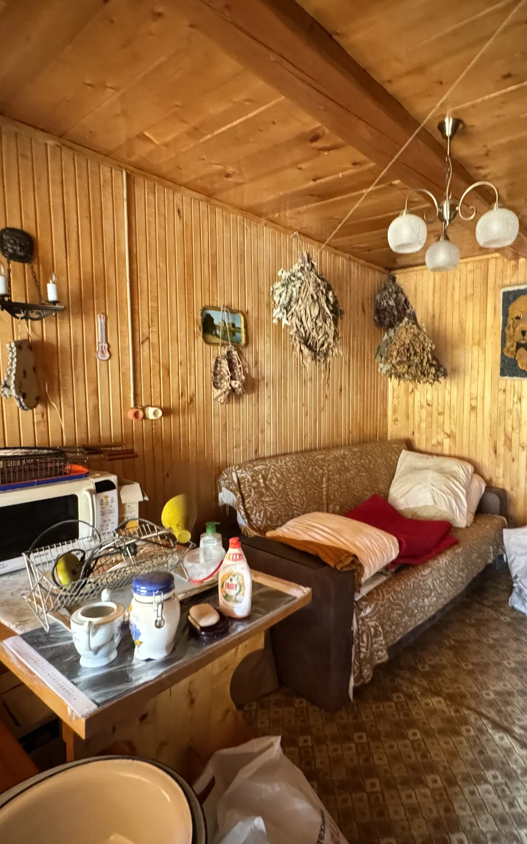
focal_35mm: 20
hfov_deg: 59.4
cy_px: 426
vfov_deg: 85.1
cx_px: 303
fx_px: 460
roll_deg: -0.4
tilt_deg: -4.6
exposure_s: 1/32
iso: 1600
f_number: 2.2
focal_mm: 2.22
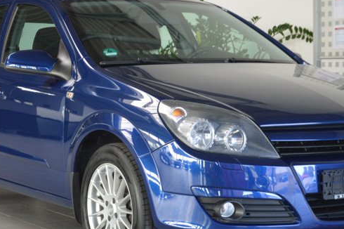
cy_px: 155
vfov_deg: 14.7
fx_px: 888
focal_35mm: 93
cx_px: 181
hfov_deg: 21.9
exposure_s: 1/50
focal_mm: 38
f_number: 4.5
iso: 400
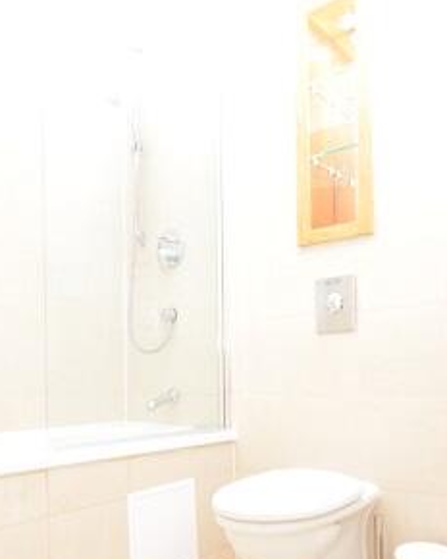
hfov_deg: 47.1
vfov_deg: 55.8
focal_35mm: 31
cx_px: 235
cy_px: 380
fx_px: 513
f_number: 4.5
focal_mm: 10
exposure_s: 1/80
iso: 800
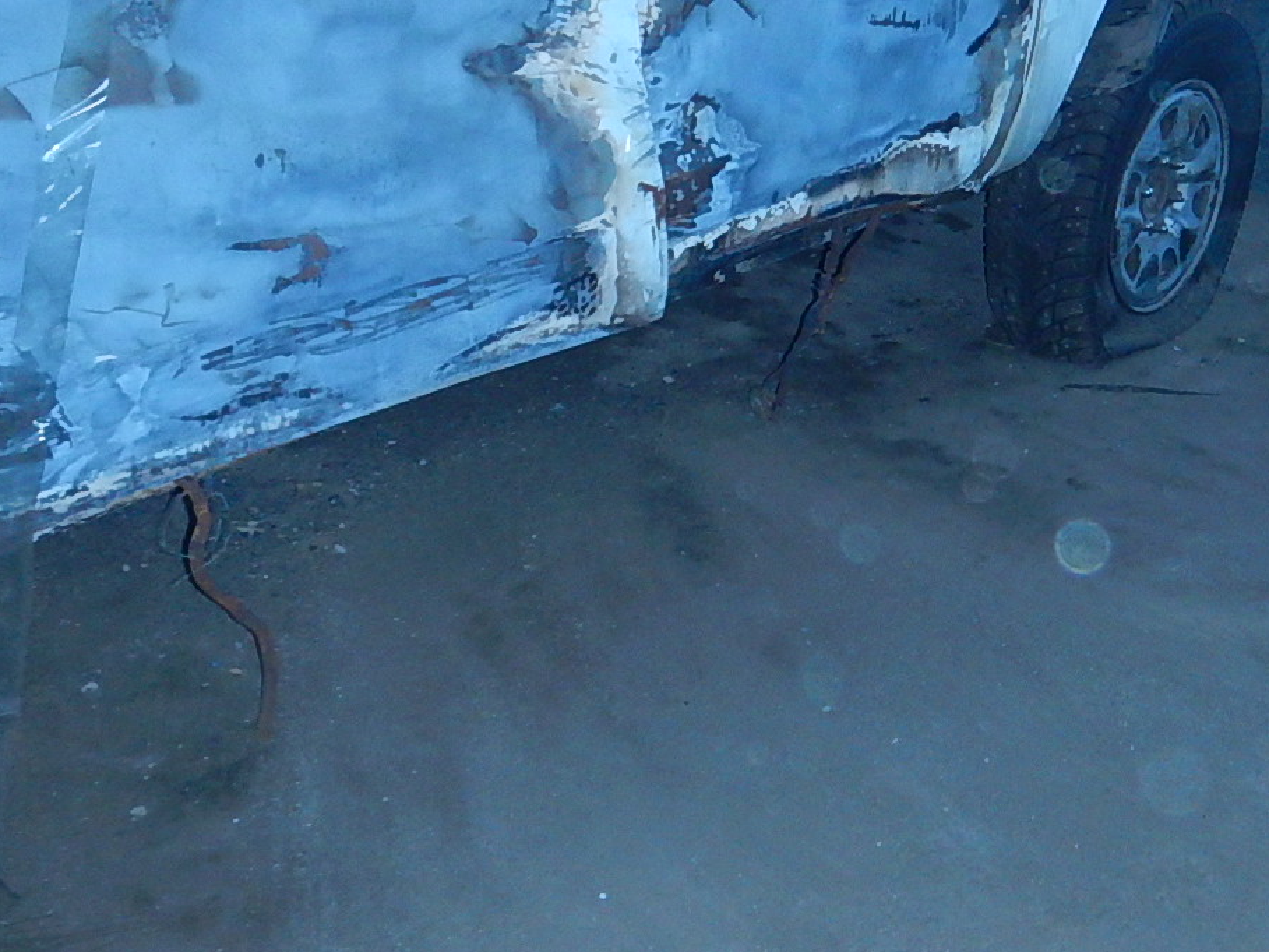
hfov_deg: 31.6
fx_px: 2200
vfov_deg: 24.2
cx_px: 952
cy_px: 262
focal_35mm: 60
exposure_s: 1/30
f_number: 2.8
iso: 250
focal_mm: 4.3
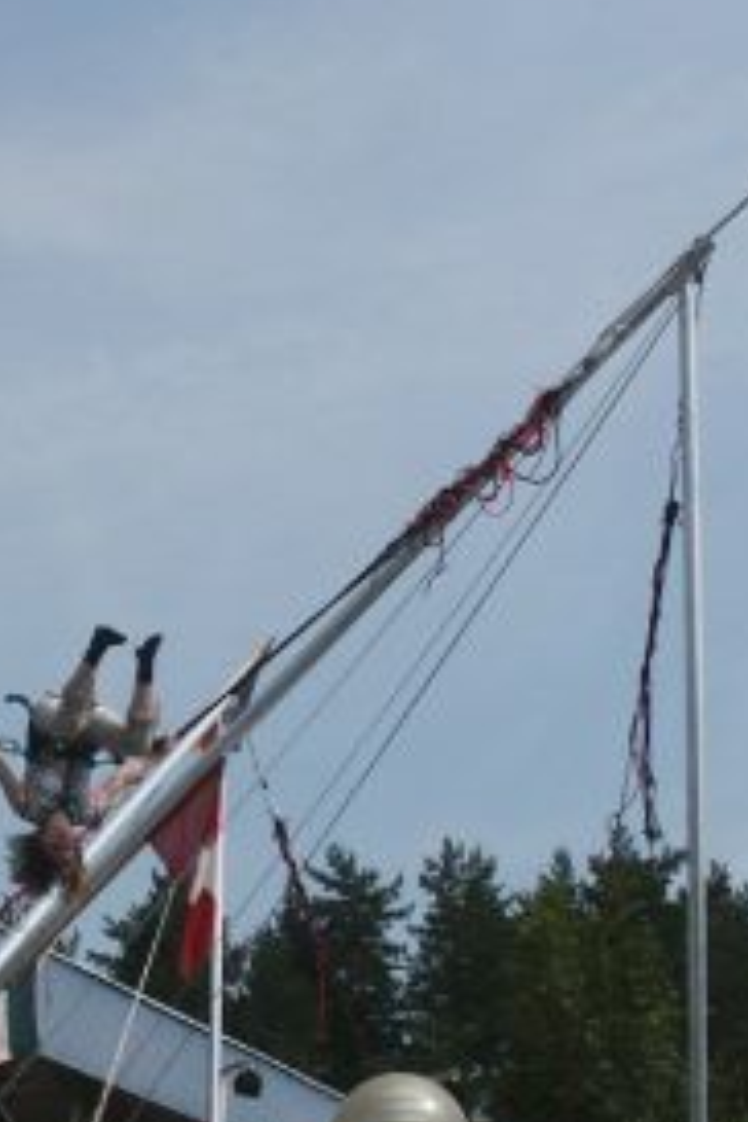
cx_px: -95
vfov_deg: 25.2
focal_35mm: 80
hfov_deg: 16.5
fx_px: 2493
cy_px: 793
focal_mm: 7.18
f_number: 6.7
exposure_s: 1/500
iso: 64
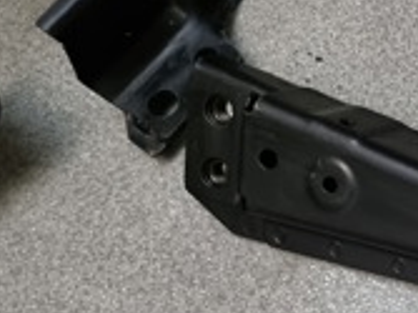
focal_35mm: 92
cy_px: 229
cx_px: 763
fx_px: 1110
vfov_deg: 16.0
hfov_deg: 17.2
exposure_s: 1/50
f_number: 1.8
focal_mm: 6.7
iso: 400
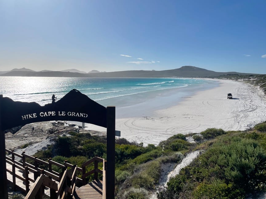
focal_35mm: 27
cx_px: 131
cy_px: 96
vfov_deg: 51.3
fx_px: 207
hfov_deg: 65.3
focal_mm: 4.2
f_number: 1.6
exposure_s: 1/11905
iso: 32
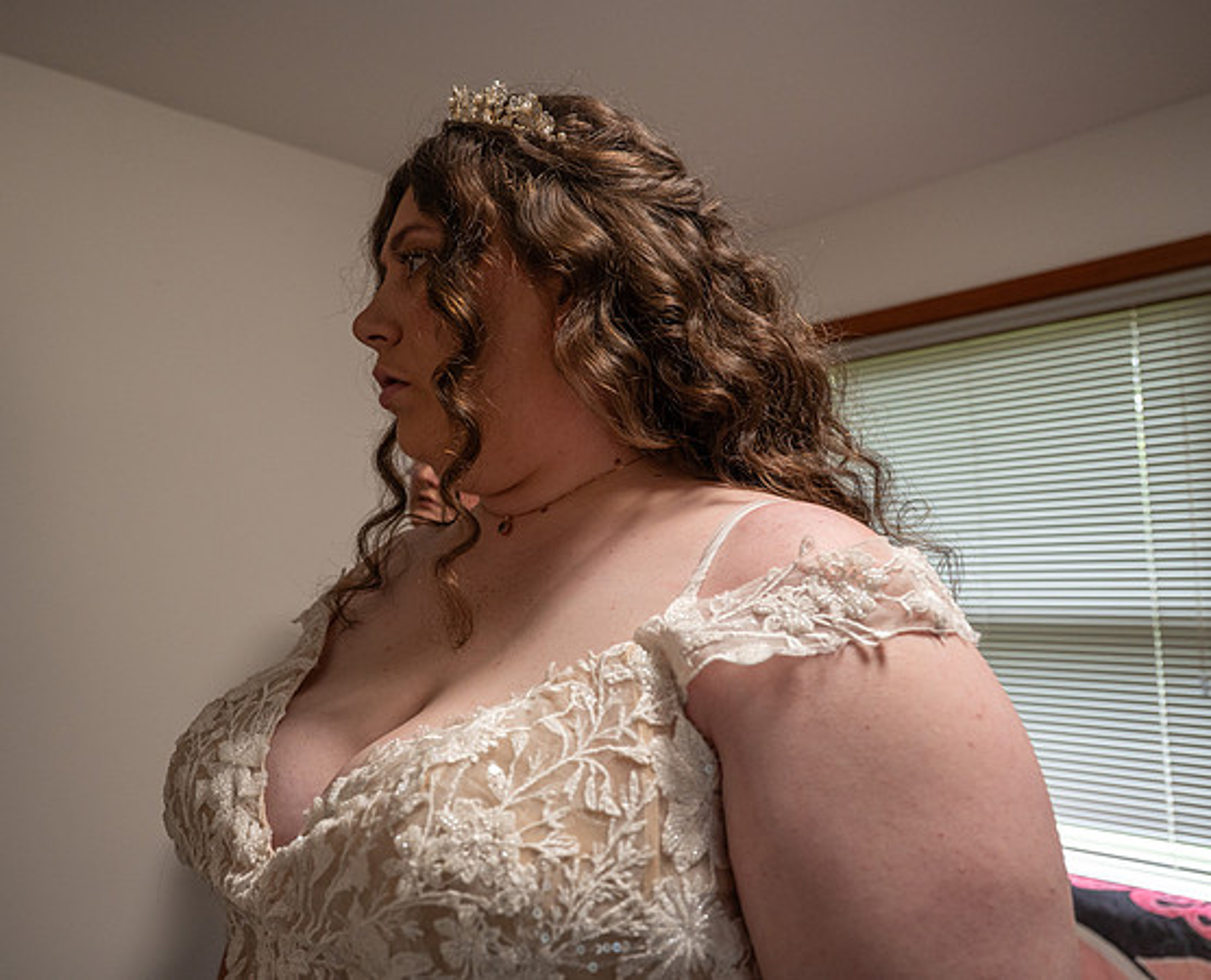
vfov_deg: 53.1
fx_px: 981
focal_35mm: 27
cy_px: 490
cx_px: 474
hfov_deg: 62.7
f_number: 4
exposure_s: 1/60
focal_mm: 24
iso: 1400
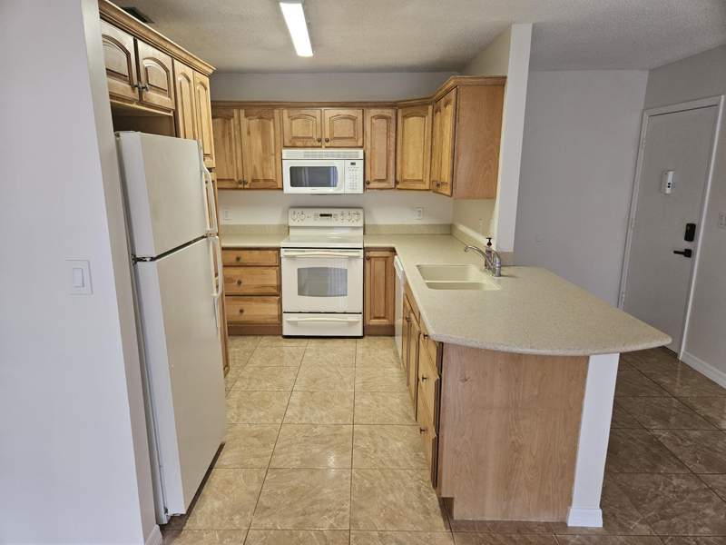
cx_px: 363
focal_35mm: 23
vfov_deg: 58.9
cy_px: 272
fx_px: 482
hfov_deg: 73.9
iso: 250
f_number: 1.8
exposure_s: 1/120
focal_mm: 5.4
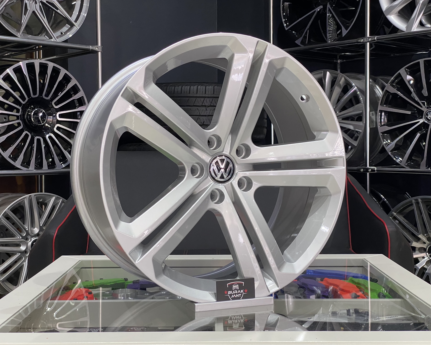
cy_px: 174
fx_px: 702
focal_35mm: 55
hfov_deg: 34.2
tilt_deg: -1.4
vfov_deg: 27.6
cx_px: 216
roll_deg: +0.1
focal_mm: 6
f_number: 2
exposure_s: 1/50
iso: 160
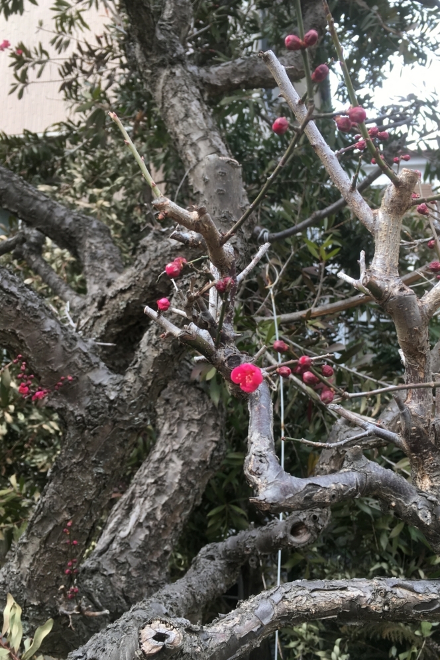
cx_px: 228
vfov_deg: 60.3
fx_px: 568
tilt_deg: +9.2
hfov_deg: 42.3
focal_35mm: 31
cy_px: 323
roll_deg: -2.3
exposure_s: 1/120
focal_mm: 4.15
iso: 25
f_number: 2.2
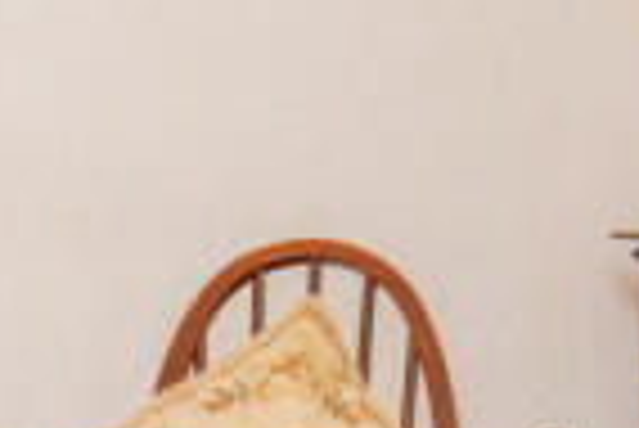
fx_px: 2292
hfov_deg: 14.0
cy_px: 358
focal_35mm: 129
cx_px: 1168
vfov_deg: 10.6
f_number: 7.1
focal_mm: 28
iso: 5000
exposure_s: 1/50
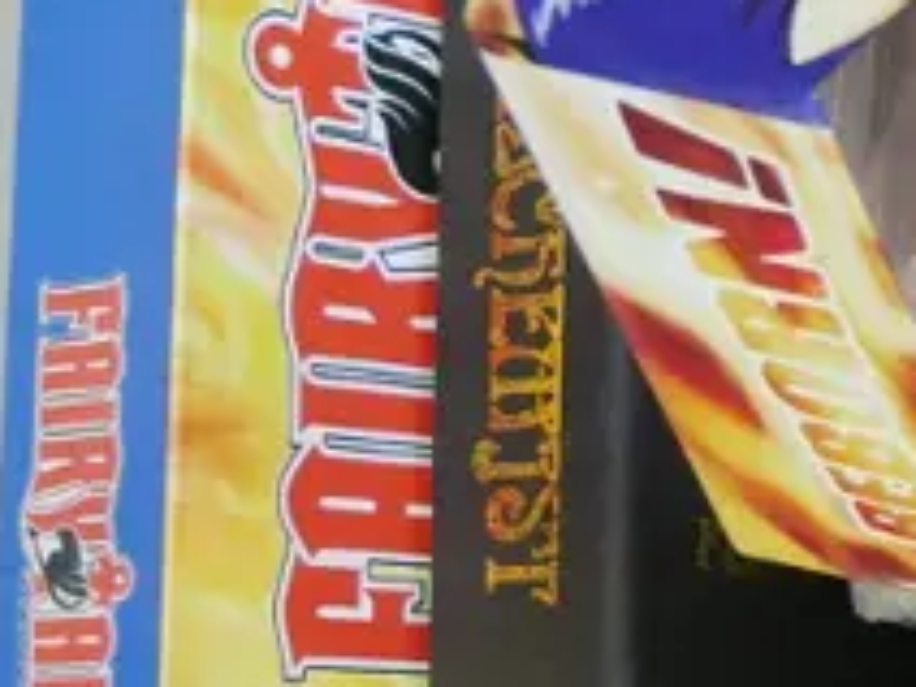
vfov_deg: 9.0
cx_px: 1988
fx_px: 4340
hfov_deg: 10.7
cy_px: 618
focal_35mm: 164
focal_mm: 17
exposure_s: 1/60
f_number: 3.8
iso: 1250
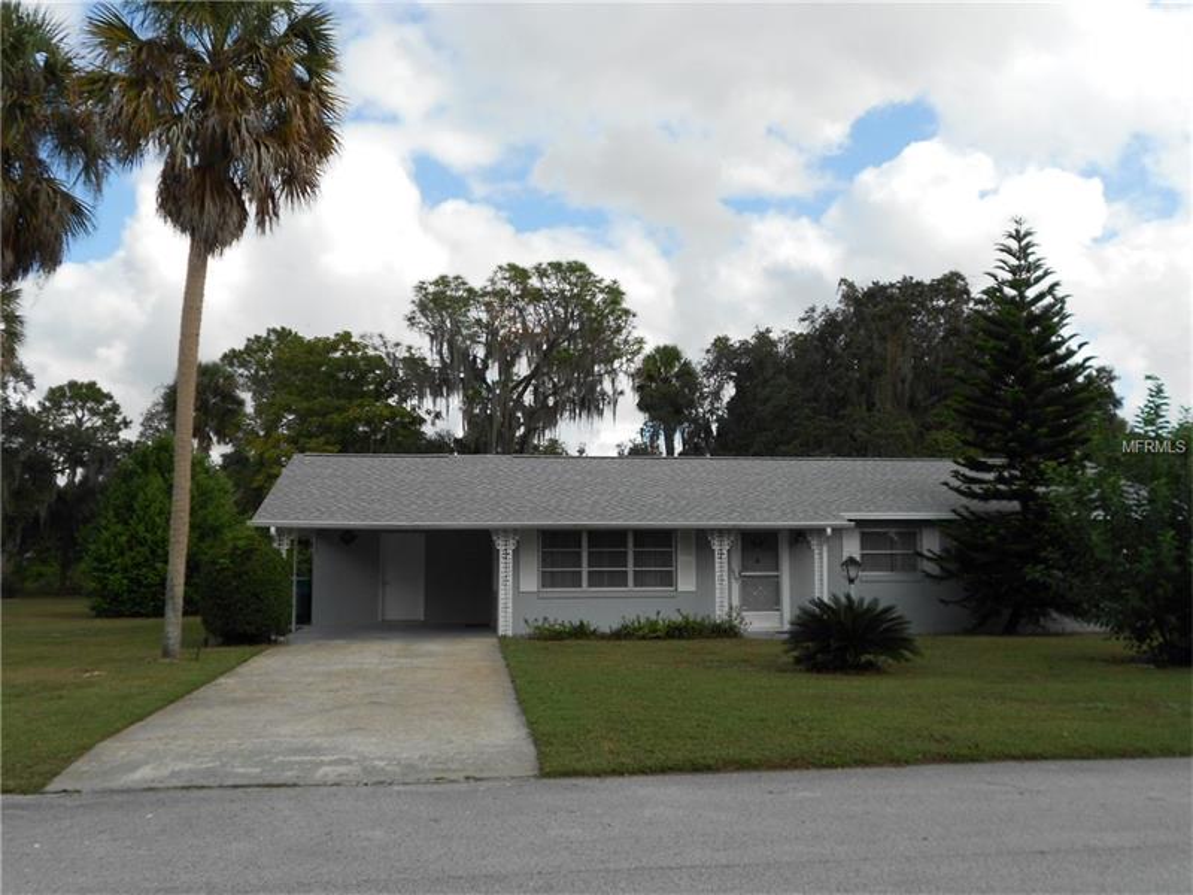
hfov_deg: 56.8
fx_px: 1103
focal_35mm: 32
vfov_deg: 44.2
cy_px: 448
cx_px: 596
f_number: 3.6
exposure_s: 1/640
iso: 80
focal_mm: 5.8
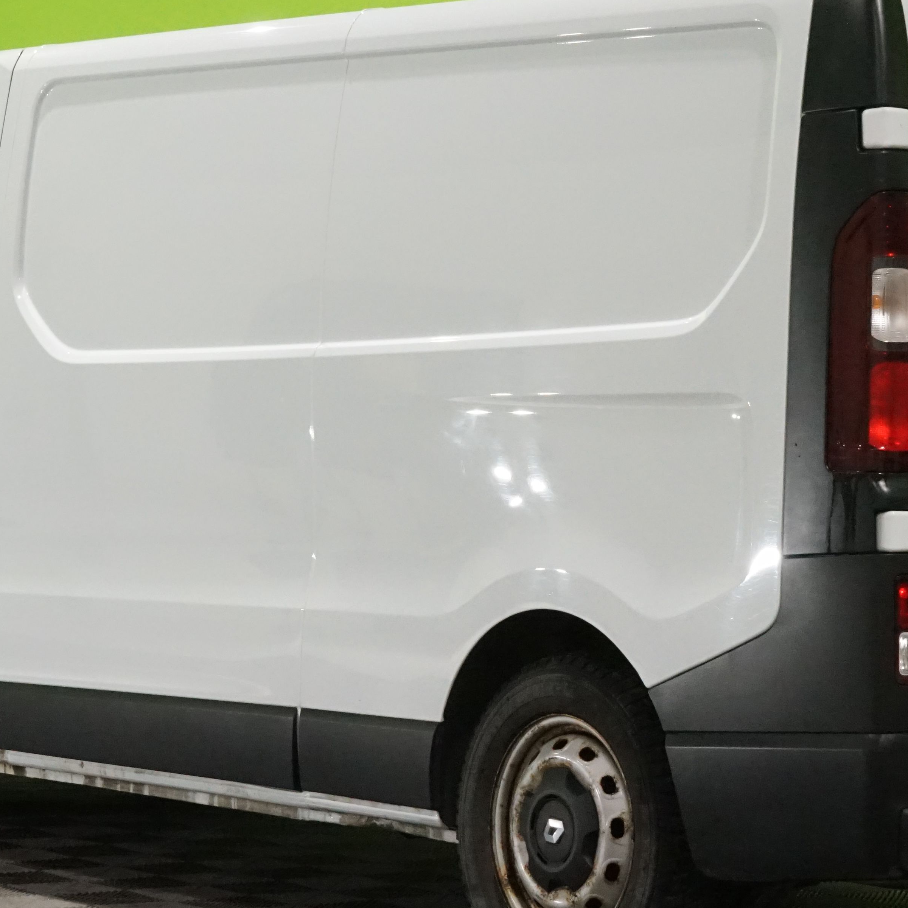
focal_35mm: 136
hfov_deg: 12.8
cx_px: 586
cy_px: 518
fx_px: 4036
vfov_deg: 12.8
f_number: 14
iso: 6400
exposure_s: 1/60
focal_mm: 64
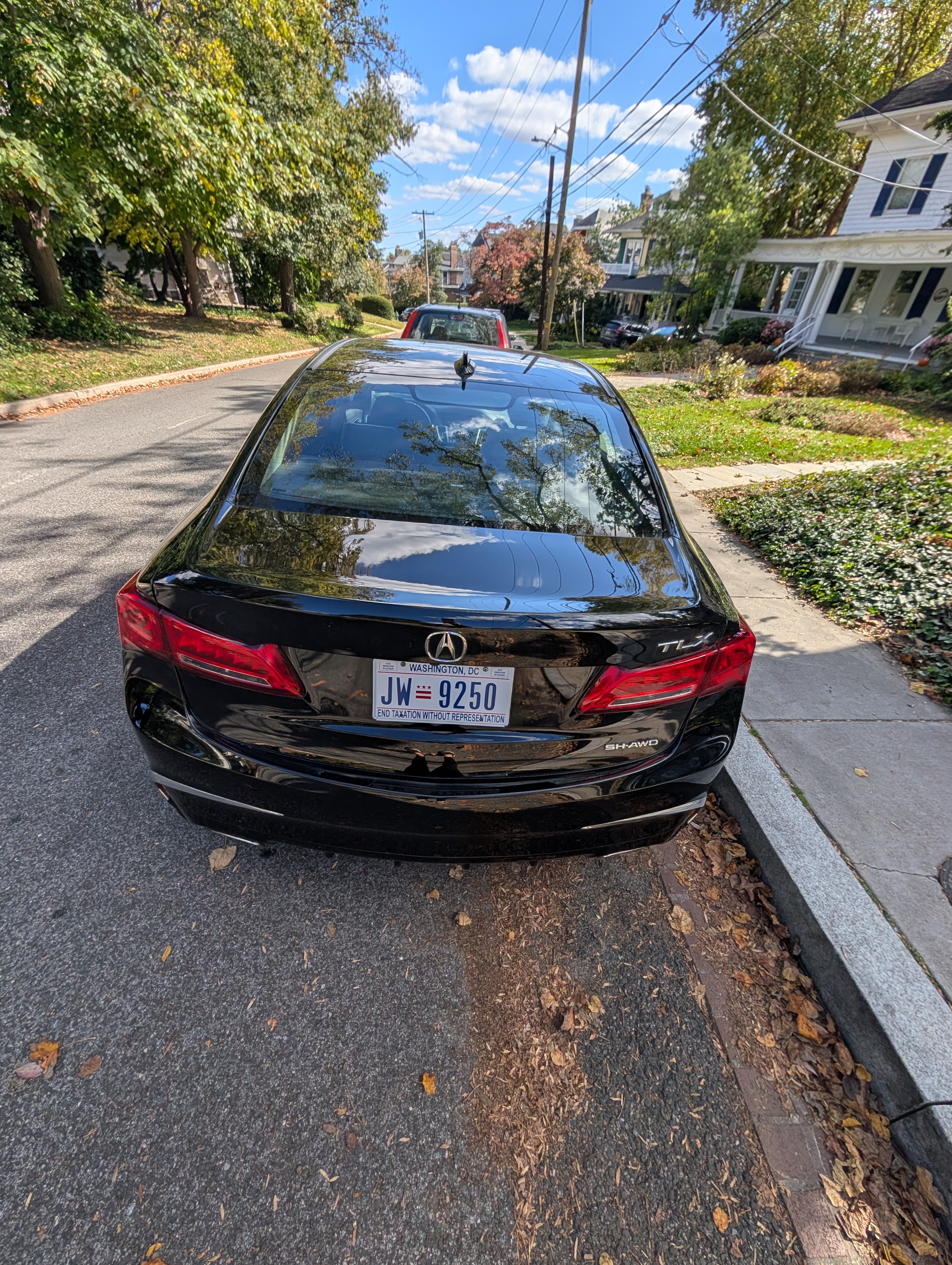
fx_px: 439
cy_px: 632
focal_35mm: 12
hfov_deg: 94.6
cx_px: 476
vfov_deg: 110.5
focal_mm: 2.02
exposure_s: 1/2169
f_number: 1.7
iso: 52
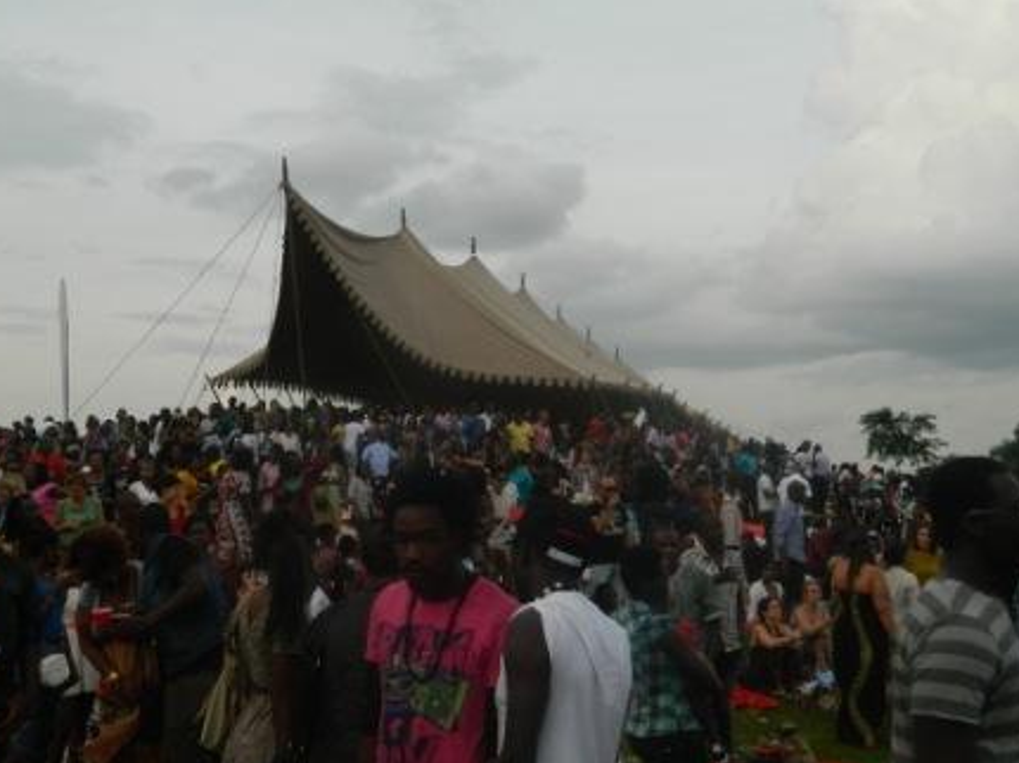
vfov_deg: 29.6
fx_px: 1442
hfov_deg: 38.9
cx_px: 500
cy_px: 386
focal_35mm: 49
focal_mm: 8.4
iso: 140
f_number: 3.6
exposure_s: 1/400
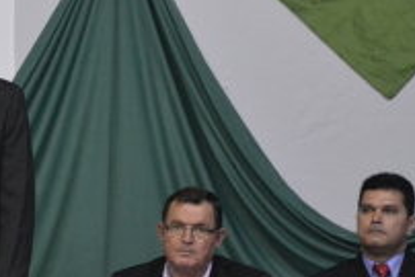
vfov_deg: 7.1
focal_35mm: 193
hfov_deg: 10.5
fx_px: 2226
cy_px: 258
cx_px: -53
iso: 3200
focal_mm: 52
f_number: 5
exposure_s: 1/25
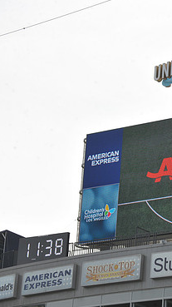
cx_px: 233
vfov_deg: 12.8
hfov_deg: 7.1
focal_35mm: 168
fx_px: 1365
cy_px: 155
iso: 250
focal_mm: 102
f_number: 11
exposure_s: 1/500
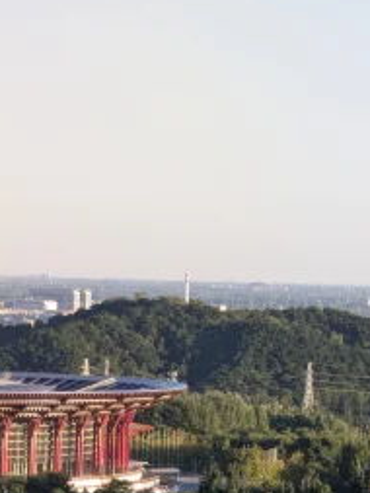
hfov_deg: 6.4
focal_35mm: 231
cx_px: 354
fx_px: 3289
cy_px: 397
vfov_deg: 8.5
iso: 58
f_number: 2.8
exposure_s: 1/350
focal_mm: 17.91
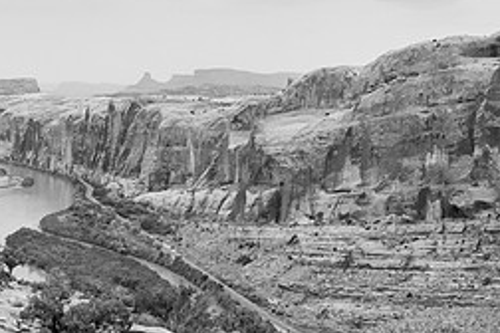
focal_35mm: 75
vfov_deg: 18.0
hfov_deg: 26.4
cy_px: 278
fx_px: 1042
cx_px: 91
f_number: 6.3
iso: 2000
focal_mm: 29.8
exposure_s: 1/1000
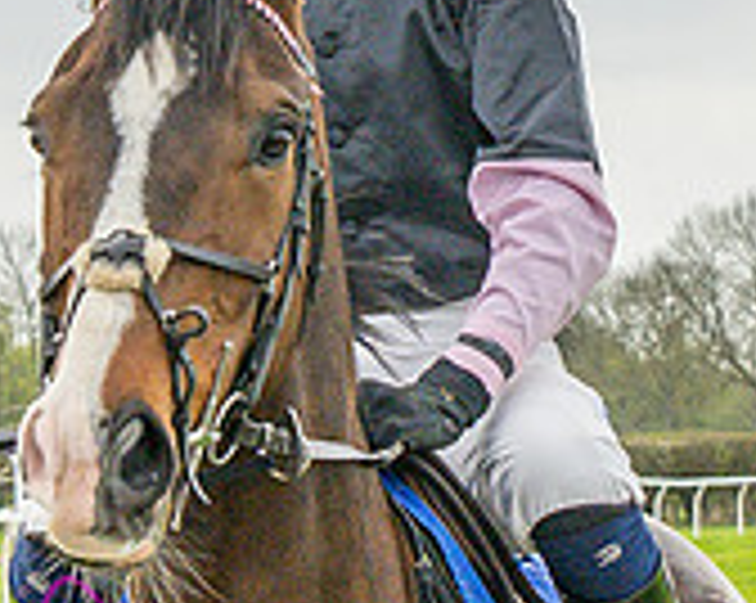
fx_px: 7621
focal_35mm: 341
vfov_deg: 4.5
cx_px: 1221
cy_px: 644
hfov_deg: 5.6
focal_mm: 35
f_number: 5
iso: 400
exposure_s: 1/1600
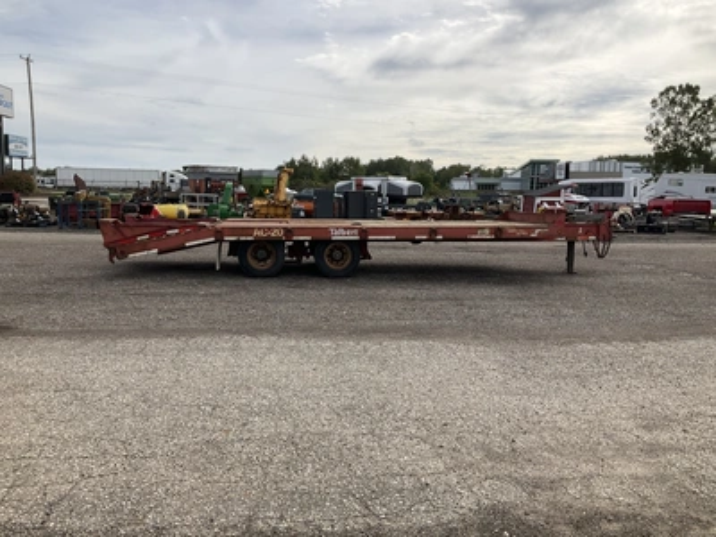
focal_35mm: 29
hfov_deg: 61.7
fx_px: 600
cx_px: 358
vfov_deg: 48.2
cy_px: 268
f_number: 1.8
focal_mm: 3
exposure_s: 1/2538
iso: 25
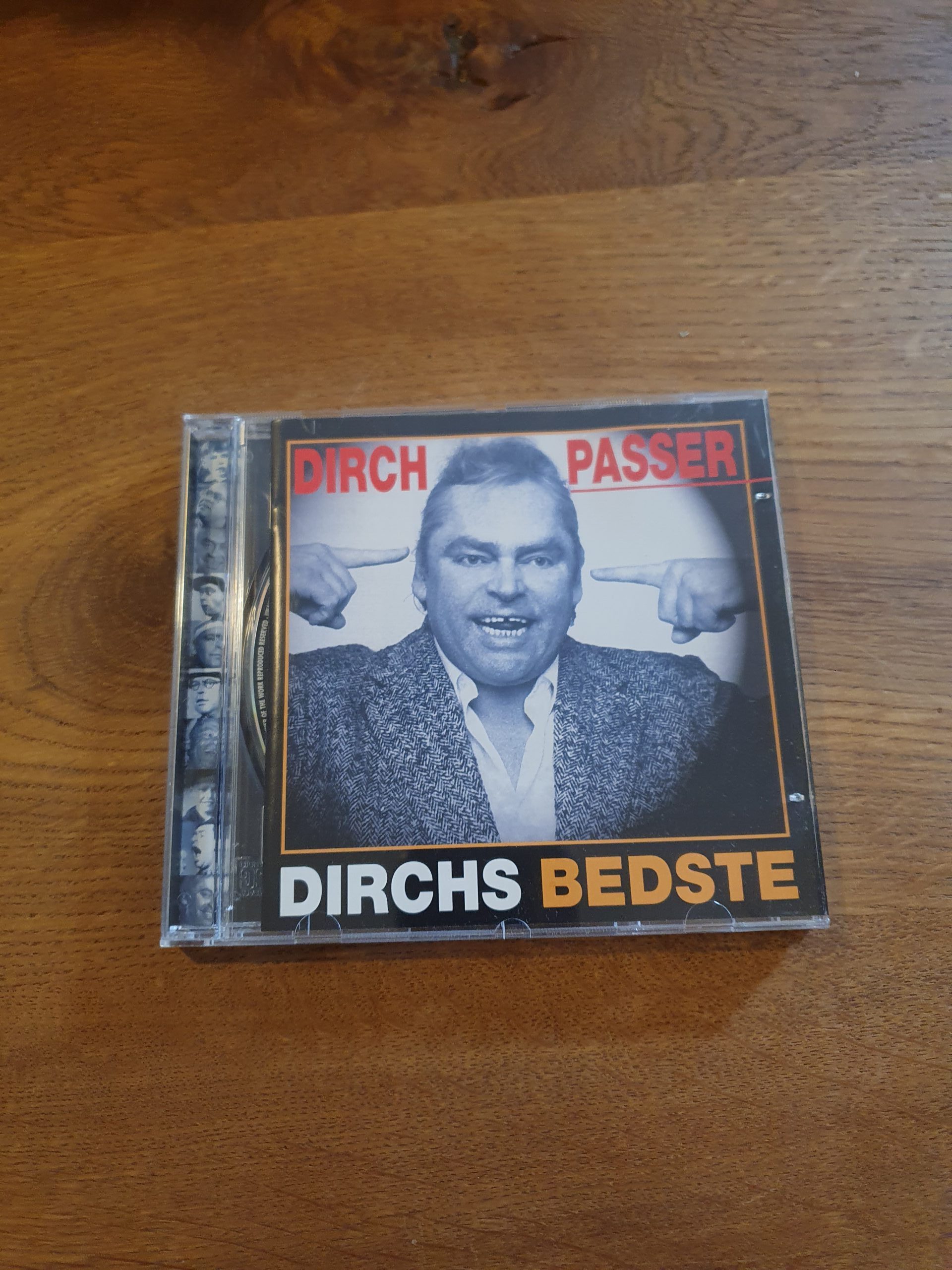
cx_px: 476
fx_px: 953
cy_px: 635
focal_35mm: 26
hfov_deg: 53.1
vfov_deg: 67.3
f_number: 1.5
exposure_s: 1/50
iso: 200
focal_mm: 4.32
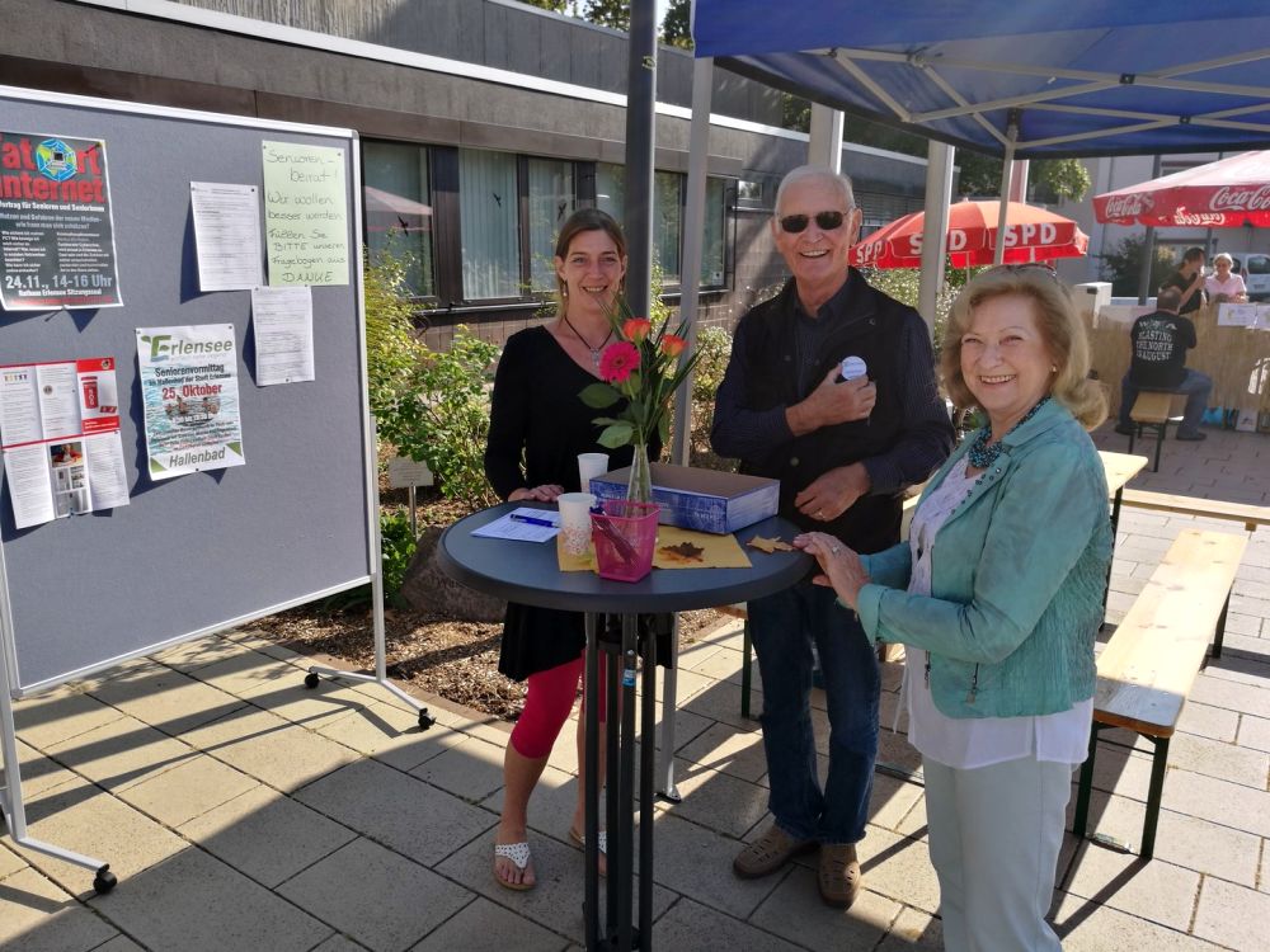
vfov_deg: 51.4
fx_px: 991
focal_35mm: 27
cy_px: 476
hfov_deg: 65.3
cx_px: 635
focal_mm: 4.5
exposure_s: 1/410
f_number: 2.2
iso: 50
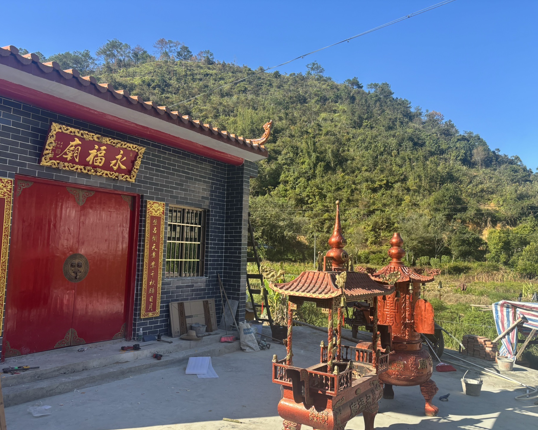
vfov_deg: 51.5
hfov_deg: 62.1
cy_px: 222
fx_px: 446
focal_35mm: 28
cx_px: 247
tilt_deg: +3.9
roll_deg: -1.7
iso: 50
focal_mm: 5.96
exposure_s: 1/978
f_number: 1.6
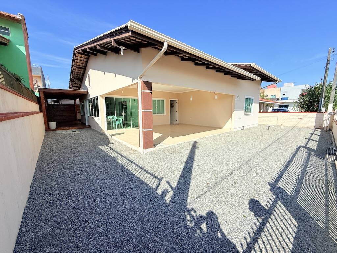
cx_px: 168
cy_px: 126
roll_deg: -0.1
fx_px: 136
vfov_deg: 85.7
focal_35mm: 14
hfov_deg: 102.1
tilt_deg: -6.2
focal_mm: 2.22
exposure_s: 1/2506
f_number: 2.2
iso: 50
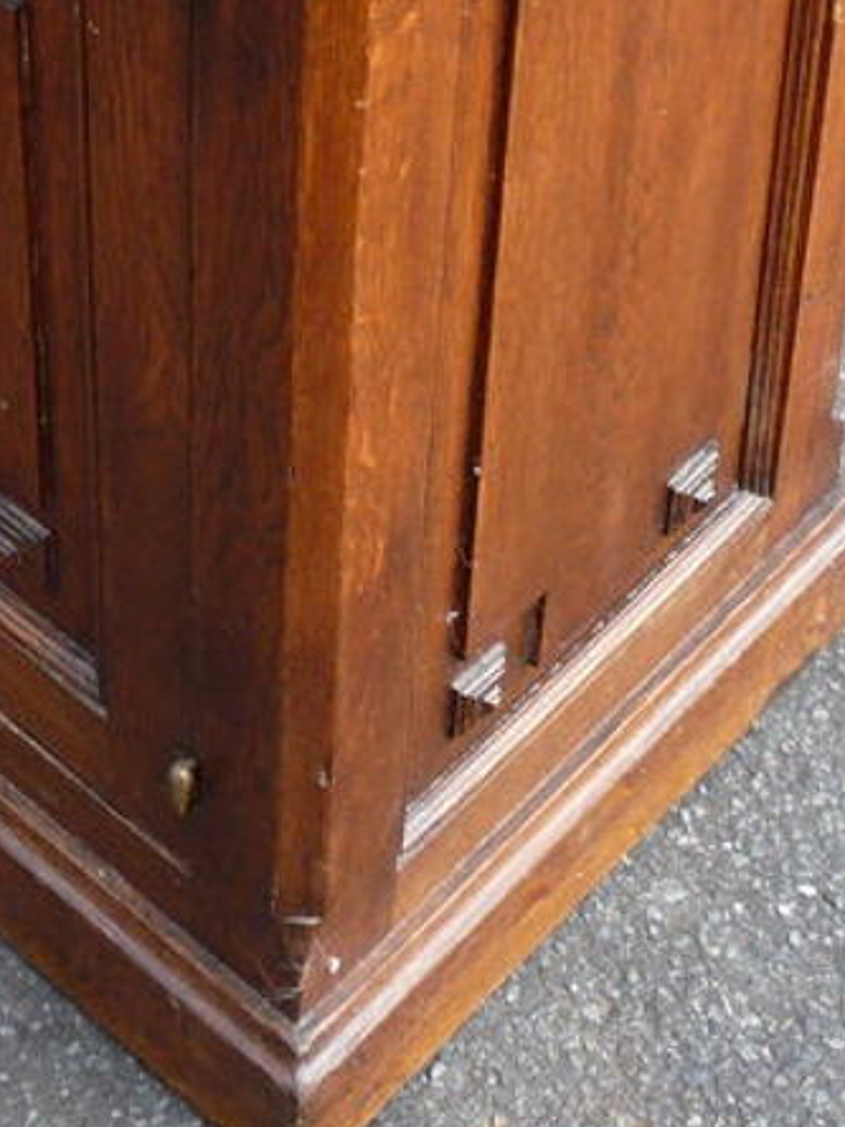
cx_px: 150
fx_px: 2929
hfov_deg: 16.3
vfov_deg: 20.9
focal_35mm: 90
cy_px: -34
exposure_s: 1/100
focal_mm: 5.2
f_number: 3.3
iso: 100
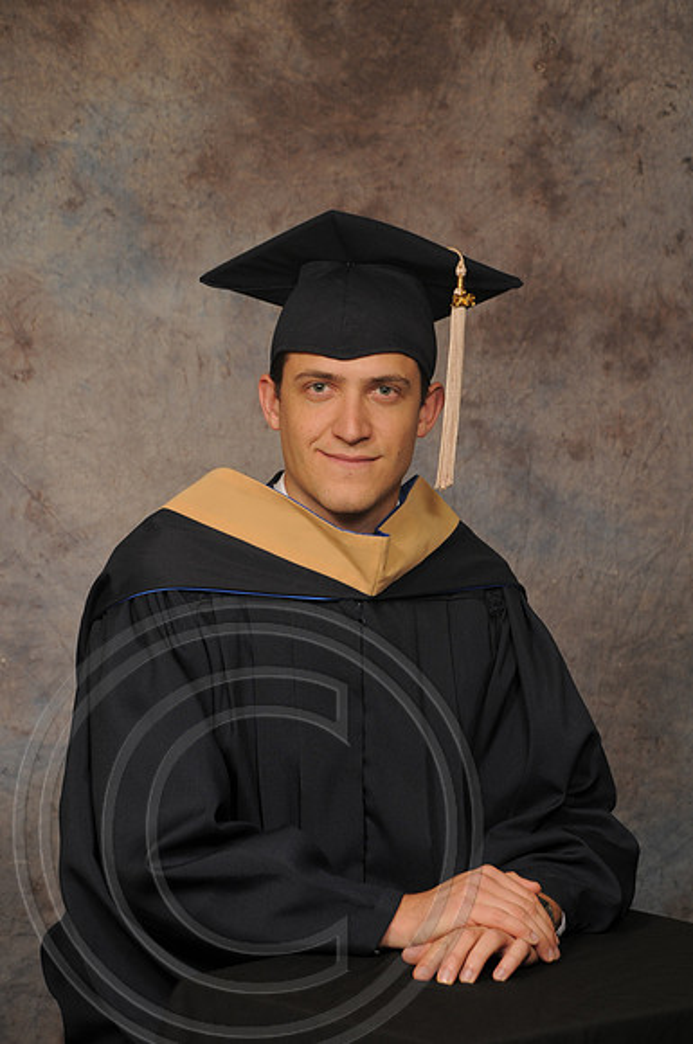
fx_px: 3041
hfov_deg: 13.0
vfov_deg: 19.5
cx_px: 346
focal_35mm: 105
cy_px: 522
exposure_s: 1/60
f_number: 5.6
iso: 200
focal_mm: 70
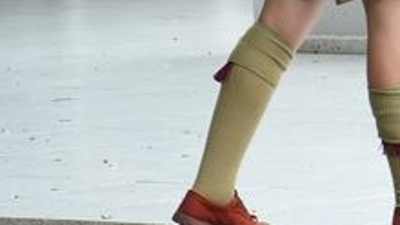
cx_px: 783
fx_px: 6643
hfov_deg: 3.4
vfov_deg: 1.9
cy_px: -201
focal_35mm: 626
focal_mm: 78
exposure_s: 1/1000
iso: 2000
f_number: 5.6
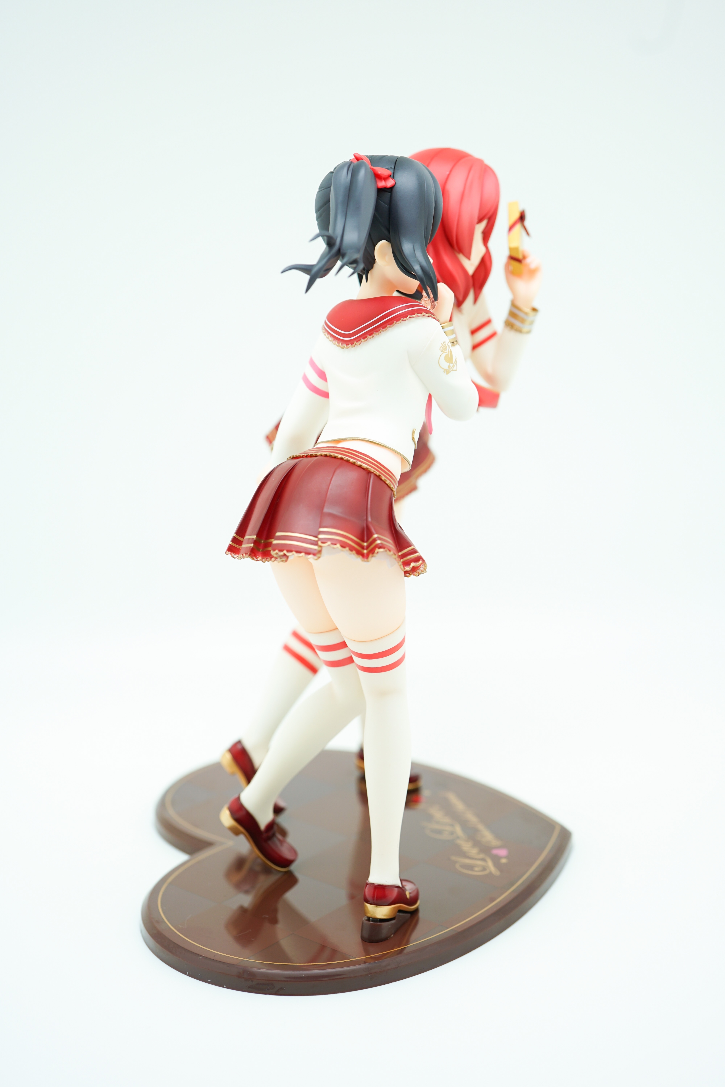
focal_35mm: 50
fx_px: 1510
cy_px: 544
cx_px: 362
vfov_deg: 39.6
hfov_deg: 27.0
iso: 160
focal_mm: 50
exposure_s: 1/60
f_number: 5
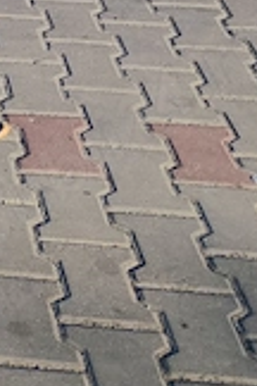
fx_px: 1317
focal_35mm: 123
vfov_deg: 13.0
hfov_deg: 9.7
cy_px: -515
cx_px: -383
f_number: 1.7
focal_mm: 5.24
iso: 52
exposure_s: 1/823
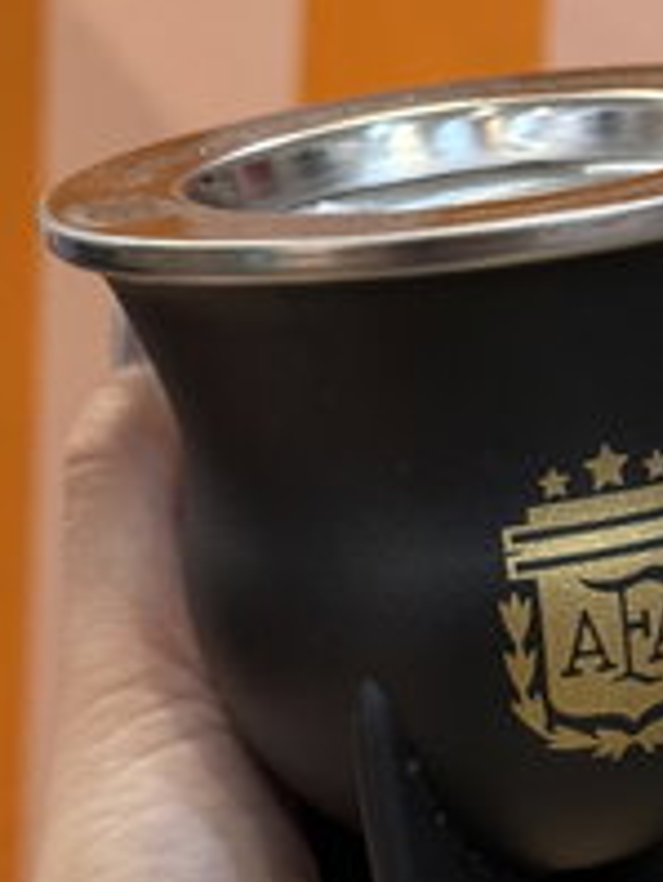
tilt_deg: -10.1
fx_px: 3287
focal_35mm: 129
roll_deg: -3.3
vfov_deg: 15.3
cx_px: 521
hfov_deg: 11.5
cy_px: 497
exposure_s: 1/33
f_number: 1.78
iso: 200
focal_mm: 6.76
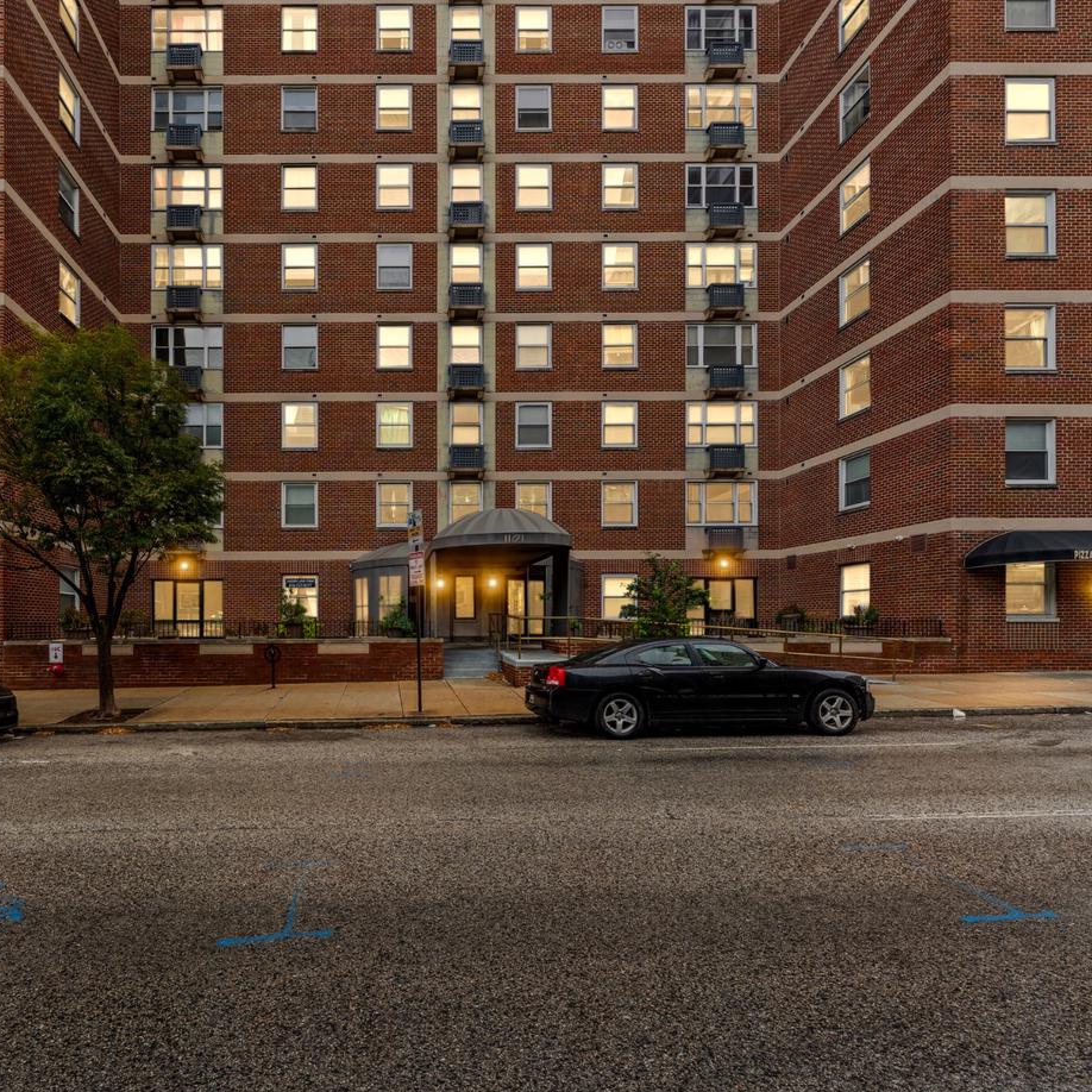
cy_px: 552
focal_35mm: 16
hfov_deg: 86.8
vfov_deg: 87.4
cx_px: 464
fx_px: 571
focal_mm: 12
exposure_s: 1/25
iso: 400
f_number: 6.3
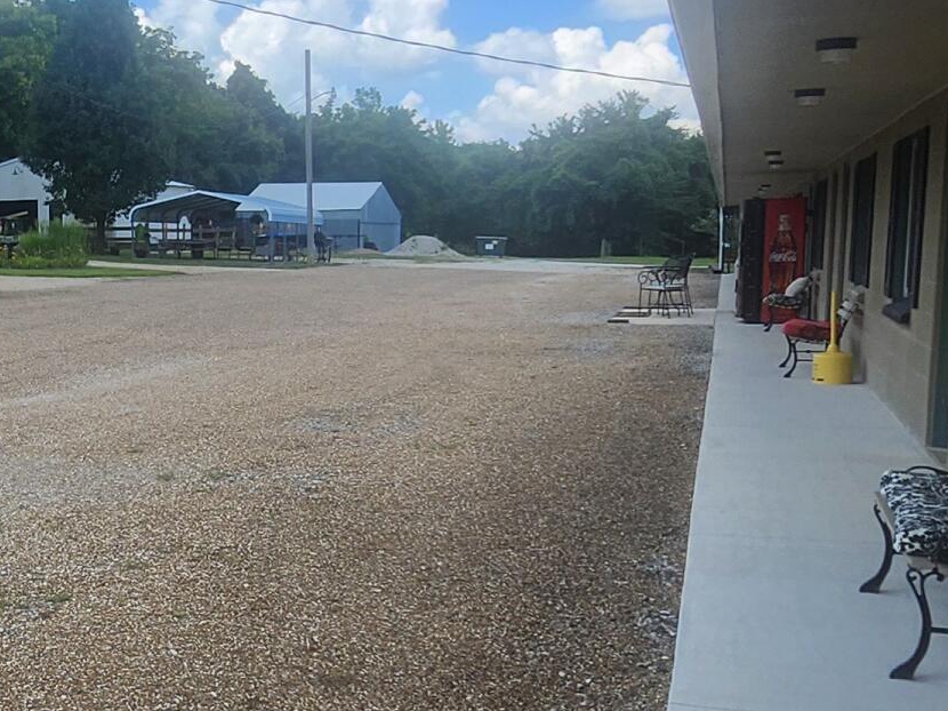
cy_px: 370
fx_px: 1287
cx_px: 42
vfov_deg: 30.9
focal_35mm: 47
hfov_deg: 37.0
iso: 40
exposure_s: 1/1041
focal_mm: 1.74
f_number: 2.2
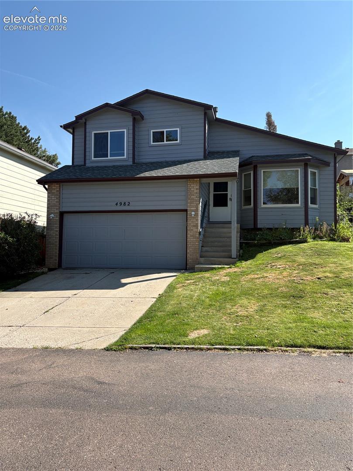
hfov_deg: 53.0
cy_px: 236
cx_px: 176
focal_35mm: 26
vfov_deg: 67.3
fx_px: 354
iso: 50
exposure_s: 1/2208
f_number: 1.6
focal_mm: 5.96
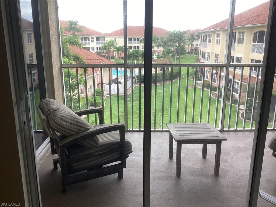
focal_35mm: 31
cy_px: 104
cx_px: 138
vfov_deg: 45.4
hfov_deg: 58.4
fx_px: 247
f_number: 2.4
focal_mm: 3.3
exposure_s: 1/60
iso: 100
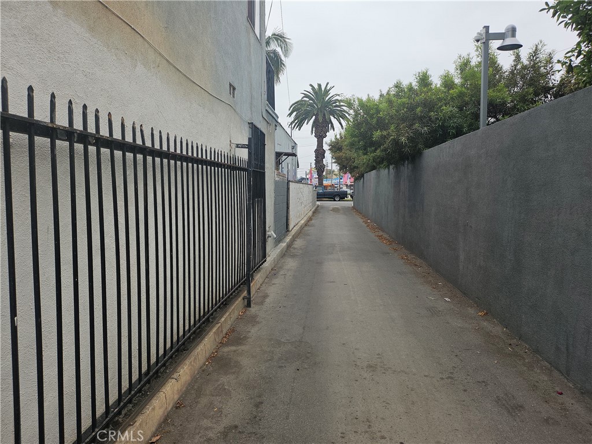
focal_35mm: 24
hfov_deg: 71.6
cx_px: 296
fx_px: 410
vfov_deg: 56.8
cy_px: 222
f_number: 1.8
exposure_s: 1/1978
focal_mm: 5
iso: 50
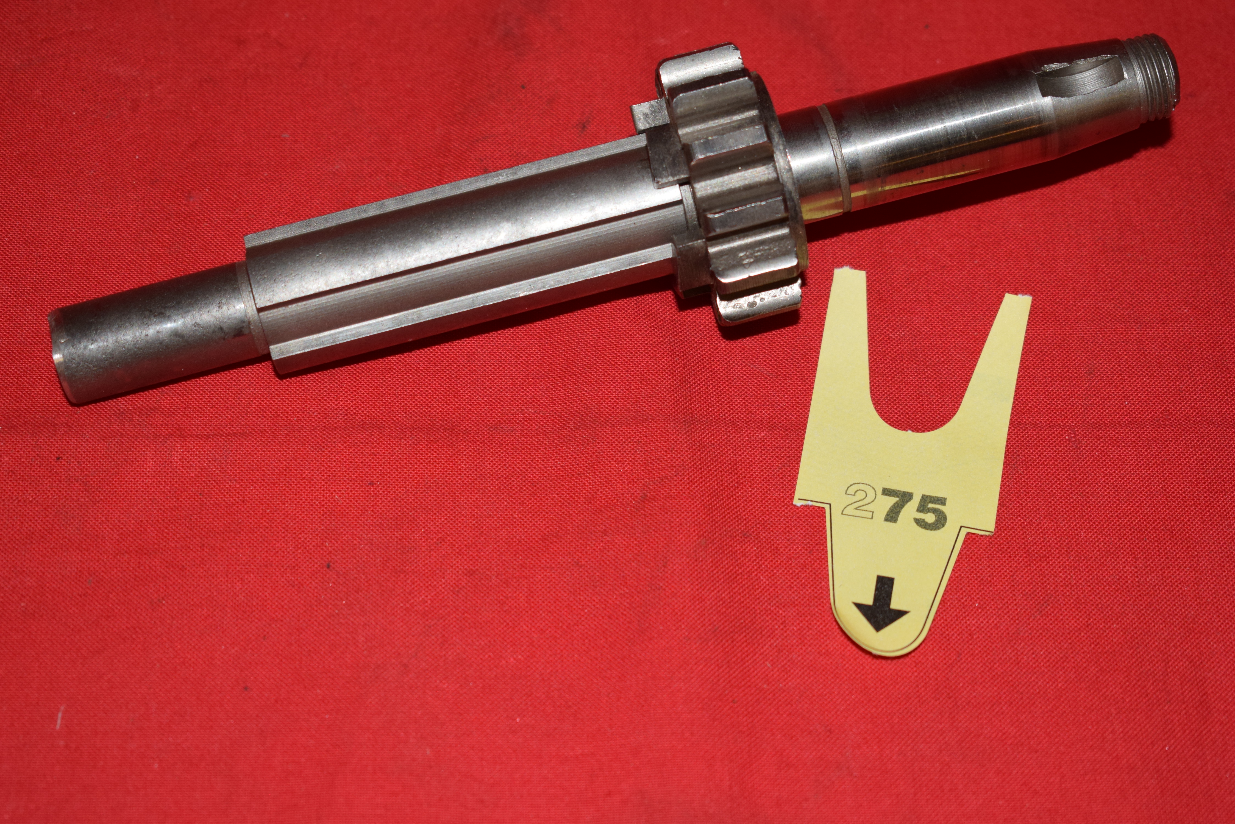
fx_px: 2831
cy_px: 412
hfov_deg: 24.6
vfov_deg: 16.6
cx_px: 618
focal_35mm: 82
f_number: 5.6
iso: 640
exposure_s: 1/160
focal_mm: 55
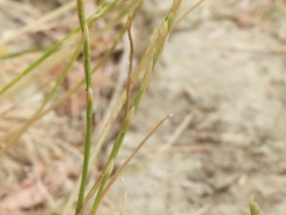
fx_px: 12841
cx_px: 108
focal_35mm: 1552
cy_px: -46
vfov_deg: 1.0
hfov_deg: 1.3
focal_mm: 107
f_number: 5
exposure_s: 1/100
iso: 100
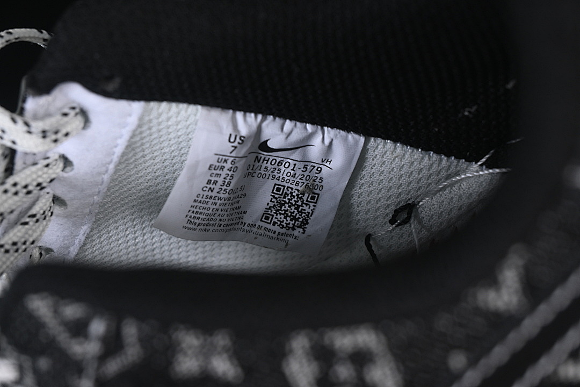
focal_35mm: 75
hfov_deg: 27.0
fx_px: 1208
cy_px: 194
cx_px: 290
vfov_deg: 18.2
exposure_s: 1/60
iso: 160
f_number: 6.3
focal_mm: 50
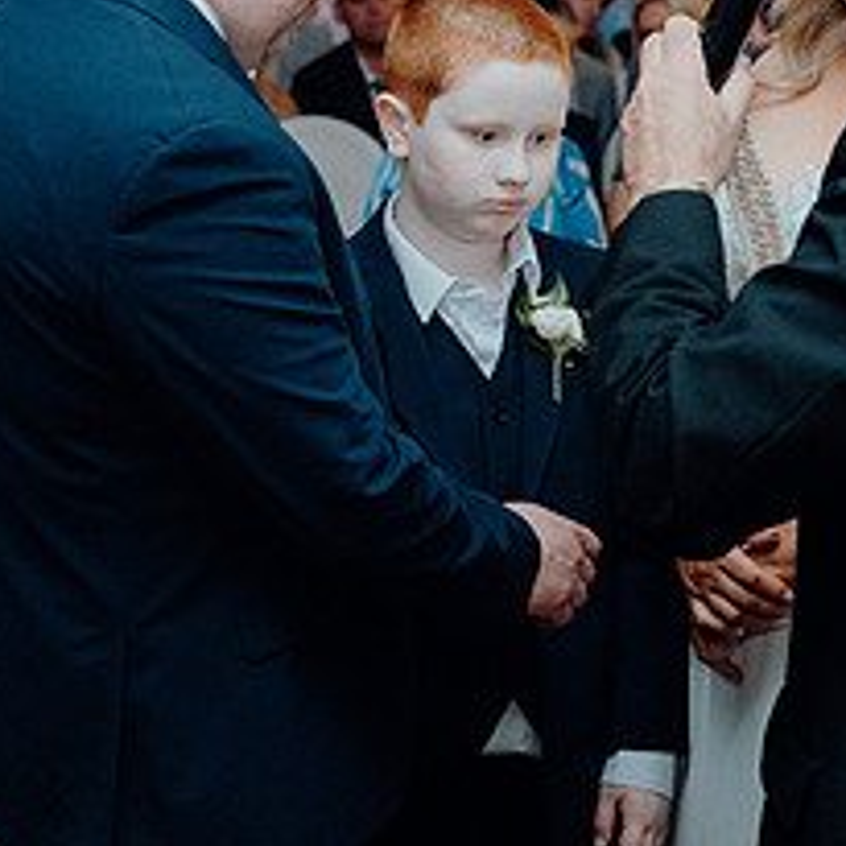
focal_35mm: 101
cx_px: 644
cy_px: 464
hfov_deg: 17.1
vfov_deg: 17.2
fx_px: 2793
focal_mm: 42
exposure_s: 1/160
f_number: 3.5
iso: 2500
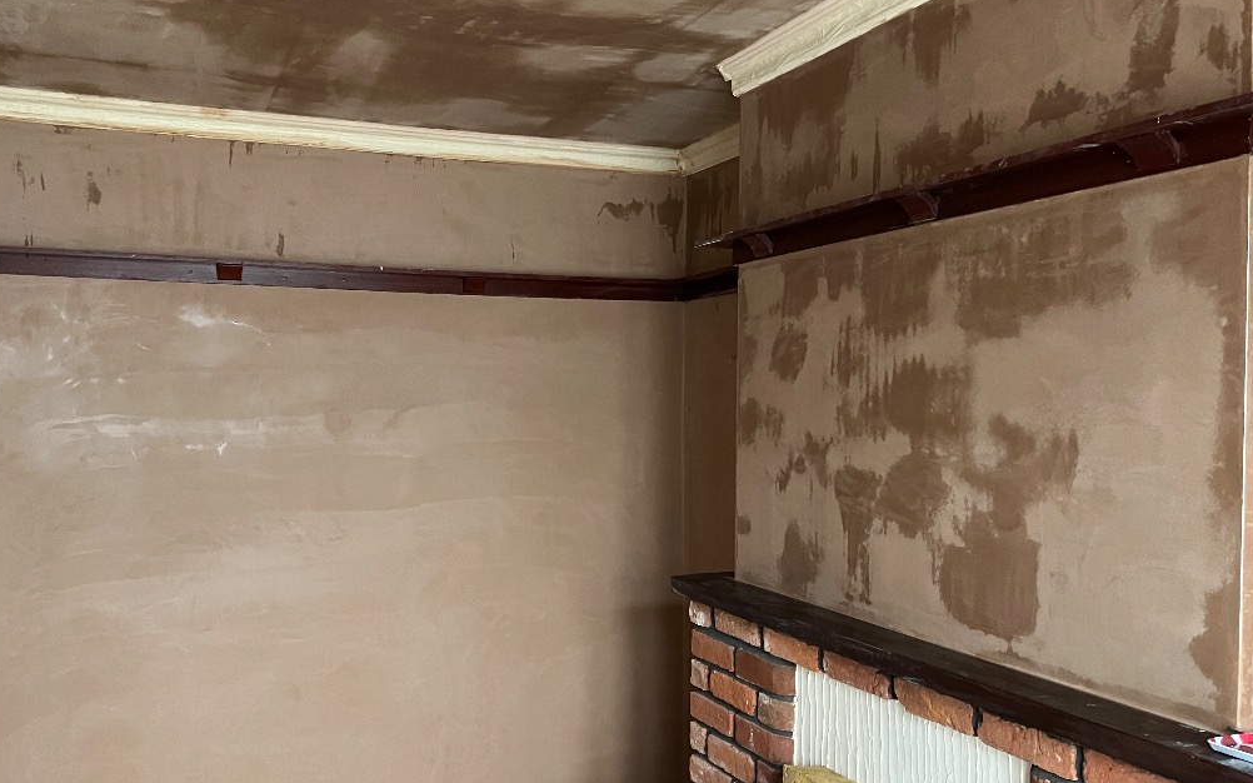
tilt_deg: -3.3
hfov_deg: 58.0
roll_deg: +0.4
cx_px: 553
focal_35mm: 33
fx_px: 1127
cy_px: 427
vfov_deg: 38.3
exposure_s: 1/40
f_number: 1.6
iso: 640
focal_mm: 5.1
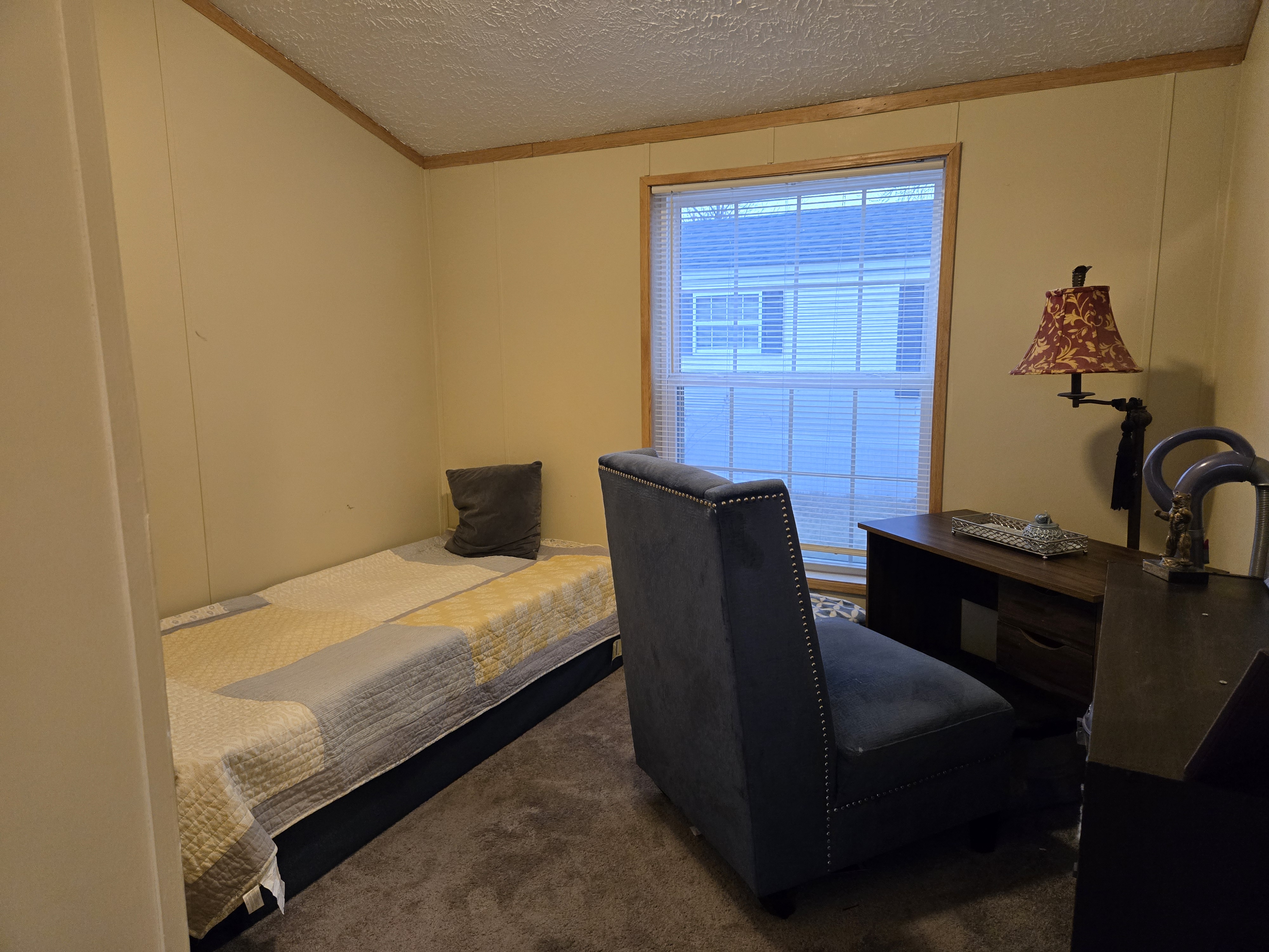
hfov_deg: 73.9
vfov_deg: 58.9
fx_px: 843
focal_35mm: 23
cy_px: 476
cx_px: 634
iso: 500
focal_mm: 5.4
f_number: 1.8
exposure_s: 1/120
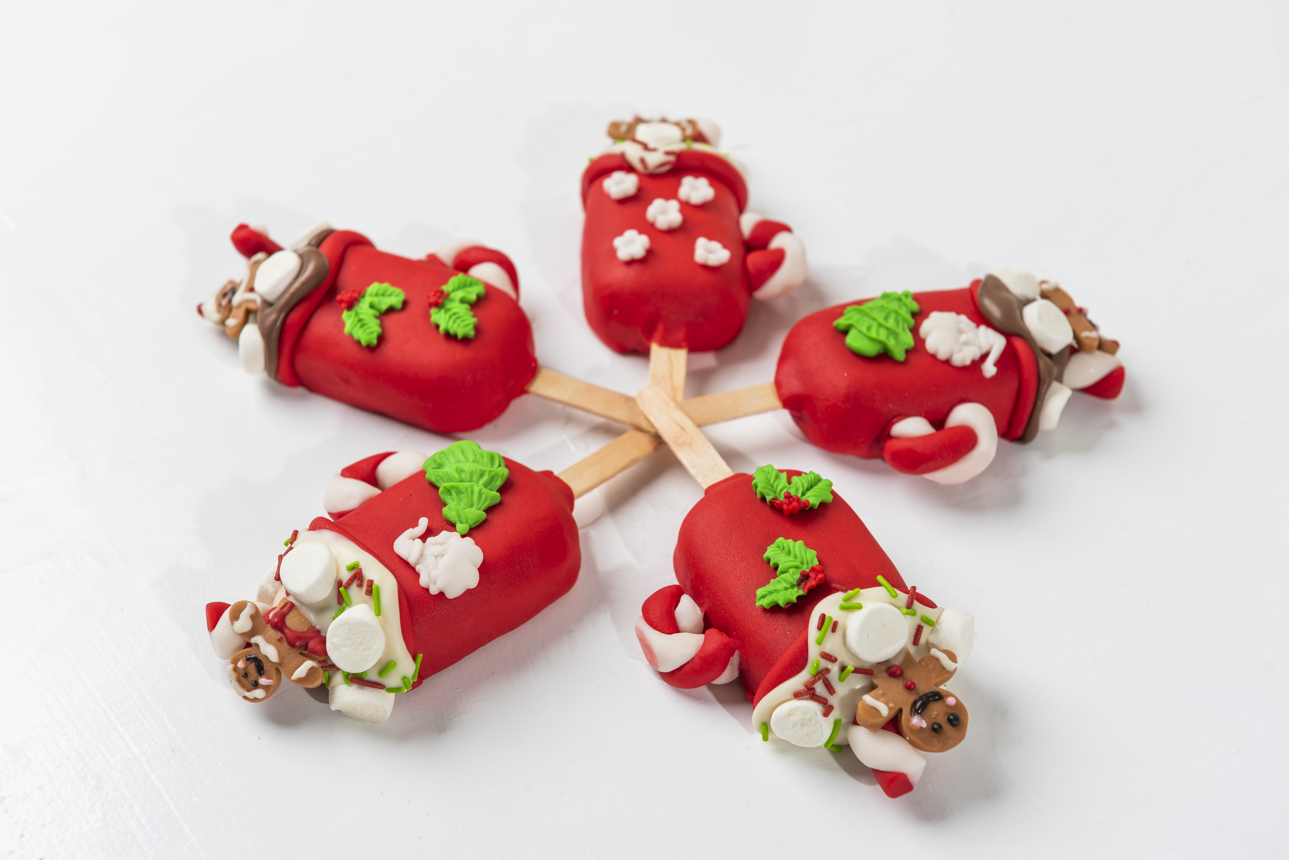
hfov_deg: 34.5
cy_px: 430
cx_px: 644
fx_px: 2077
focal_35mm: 58
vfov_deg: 23.4
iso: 100
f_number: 7.1
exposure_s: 1/125
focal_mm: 58
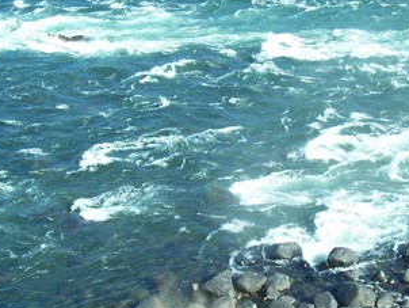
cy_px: 117
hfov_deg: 27.0
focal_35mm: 72
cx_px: 240
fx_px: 851
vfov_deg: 20.4
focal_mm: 5.6
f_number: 2.7
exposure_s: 1/350
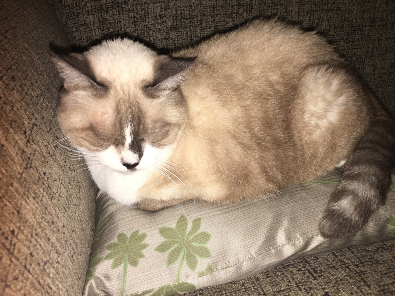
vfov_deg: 48.2
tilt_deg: -28.1
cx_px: 198
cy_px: 148
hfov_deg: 61.7
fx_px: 331
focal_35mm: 29
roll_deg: -0.1
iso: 25
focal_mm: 4.15
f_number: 2.2
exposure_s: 1/22
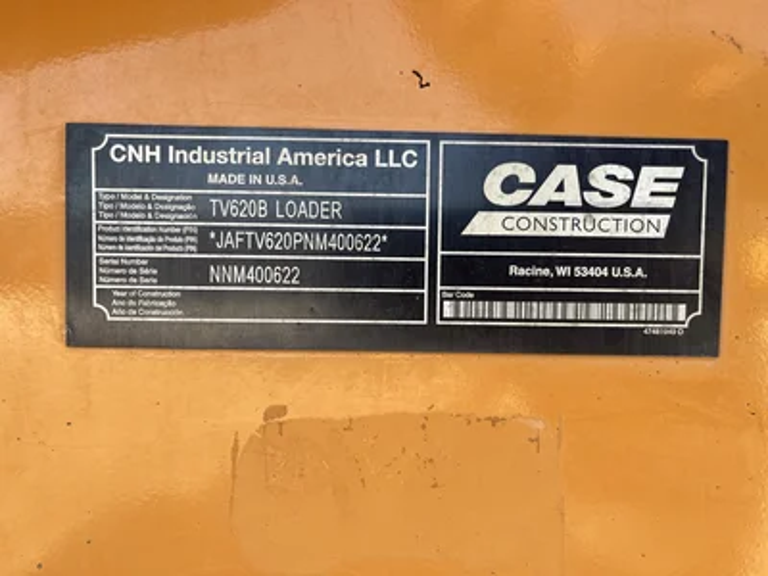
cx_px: 384
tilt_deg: -3.3
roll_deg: -0.5
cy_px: 288
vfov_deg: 53.1
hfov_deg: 67.3
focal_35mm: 26
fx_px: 577
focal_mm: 5.1
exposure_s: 1/524
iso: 50
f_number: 1.6
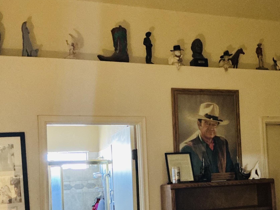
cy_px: 156
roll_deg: +3.9
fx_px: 421
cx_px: 208
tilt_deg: +2.3
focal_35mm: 52
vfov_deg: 27.7
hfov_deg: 36.0
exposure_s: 1/20
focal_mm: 3
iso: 500
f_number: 1.8
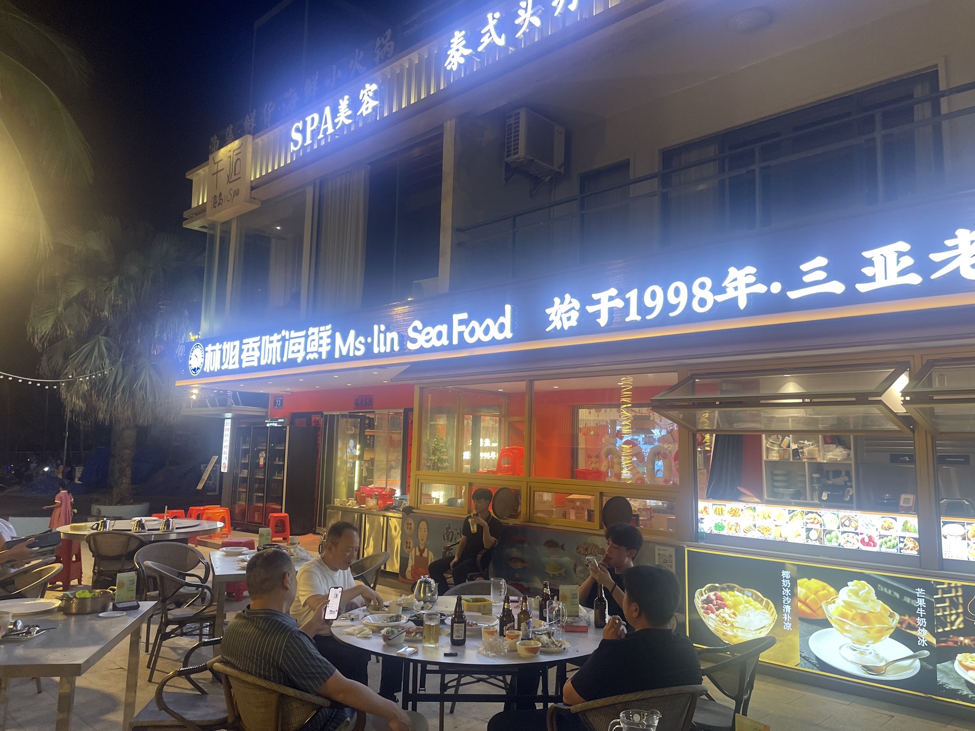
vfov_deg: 53.1
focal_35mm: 26
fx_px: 732
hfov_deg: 67.3
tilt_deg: +6.6
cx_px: 488
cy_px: 366
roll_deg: -1.2
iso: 125
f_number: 1.6
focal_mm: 4.2
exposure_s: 1/100
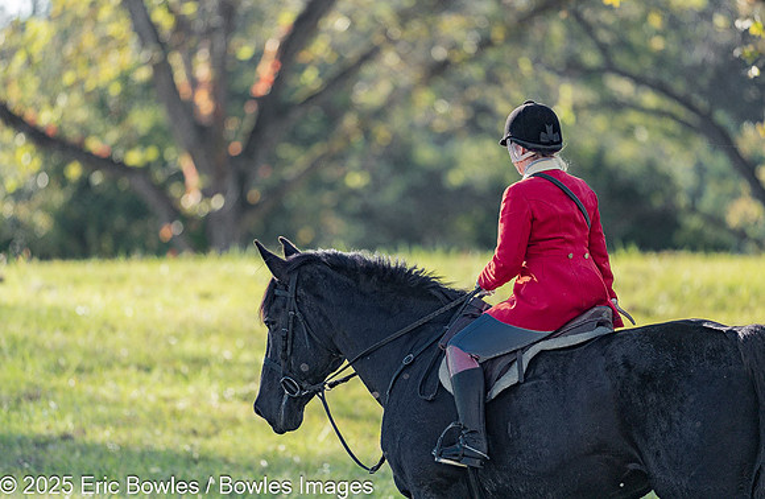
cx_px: 405
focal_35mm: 426
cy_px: 270
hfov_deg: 4.9
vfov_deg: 3.2
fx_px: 8989
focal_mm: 400
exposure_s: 1/1000
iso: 640
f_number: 4.5
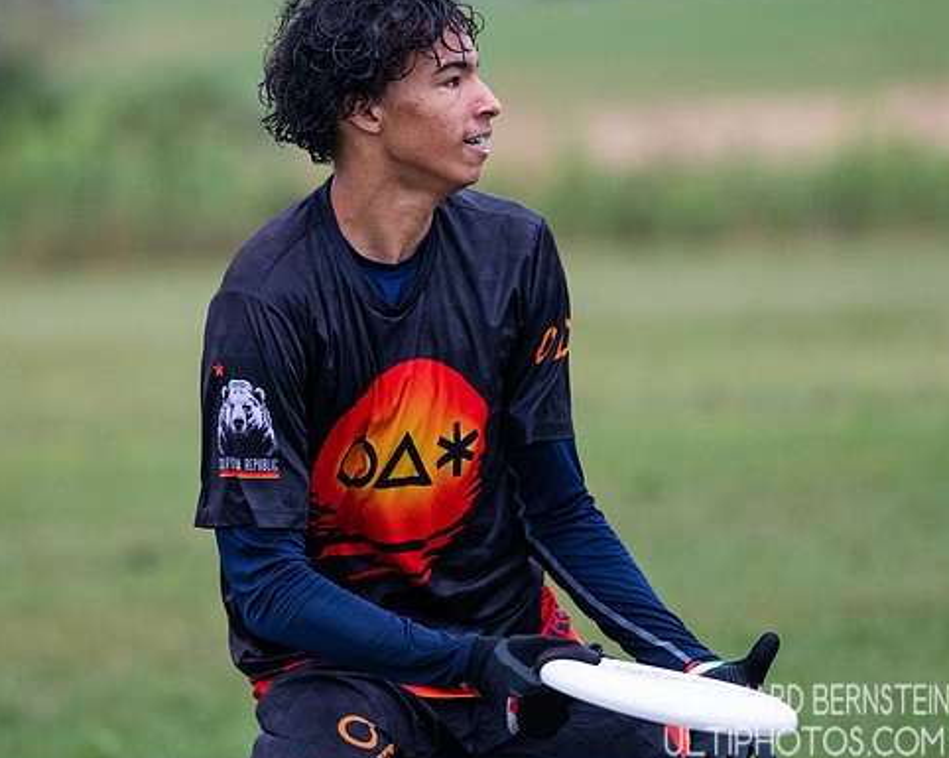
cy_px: 330
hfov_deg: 3.2
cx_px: 425
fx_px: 16842
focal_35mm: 600
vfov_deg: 2.6
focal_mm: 300
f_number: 4
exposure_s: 1/2000
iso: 1600
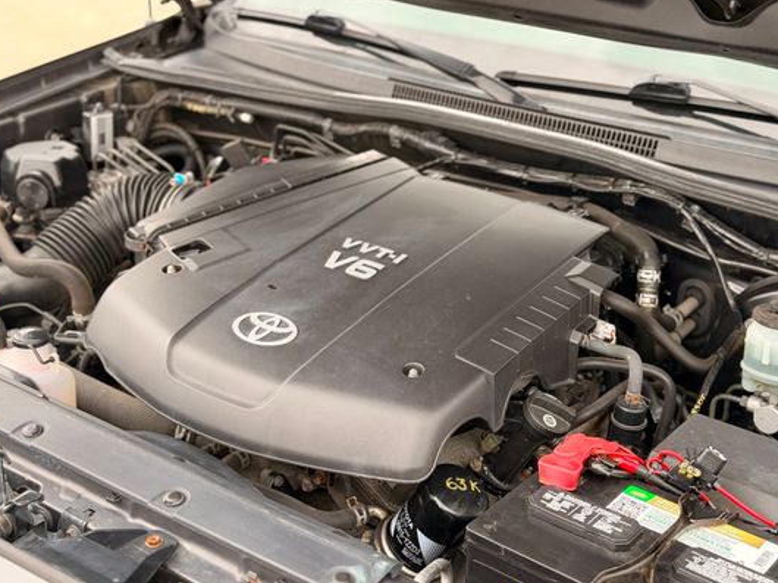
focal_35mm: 58
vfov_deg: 25.2
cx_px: 357
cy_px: 266
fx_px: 1303
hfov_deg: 33.2
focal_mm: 6.76
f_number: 1.78
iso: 80
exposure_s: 1/241
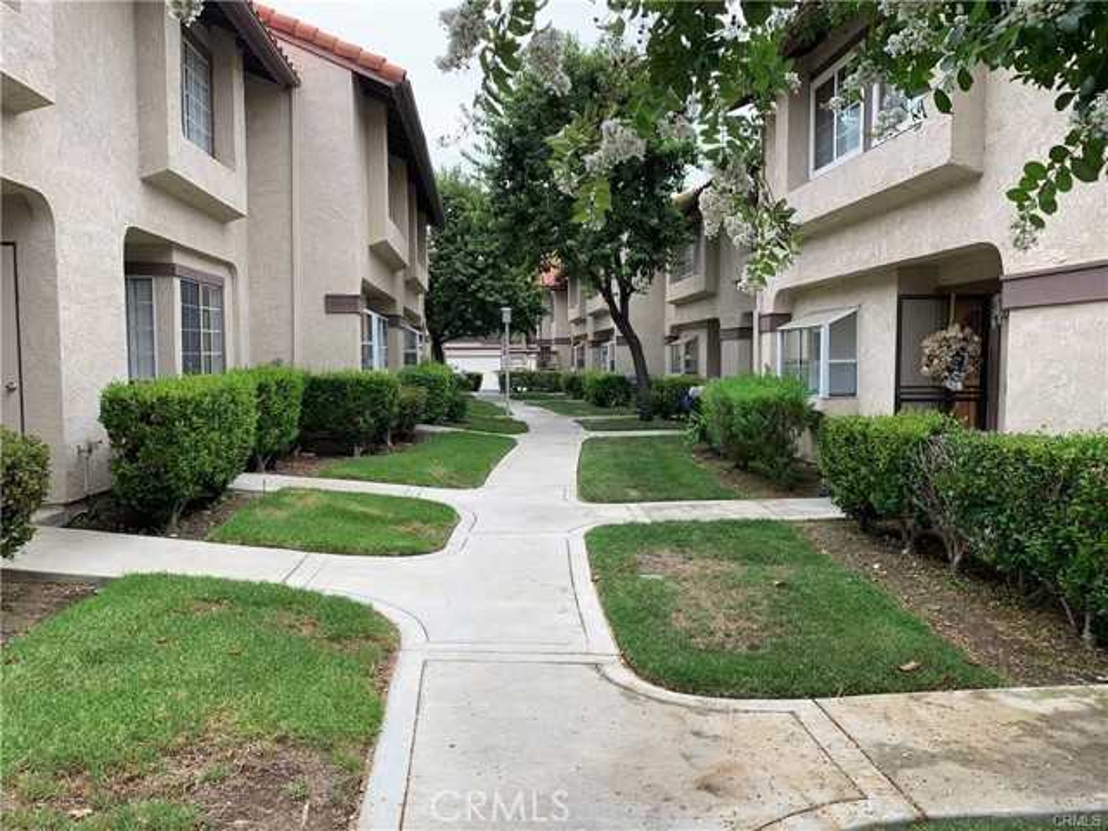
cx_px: 554
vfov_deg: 53.1
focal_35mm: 26
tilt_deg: -3.5
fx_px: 832
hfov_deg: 67.3
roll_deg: +1.0
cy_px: 416
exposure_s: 1/587
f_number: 1.8
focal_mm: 4.25
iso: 25
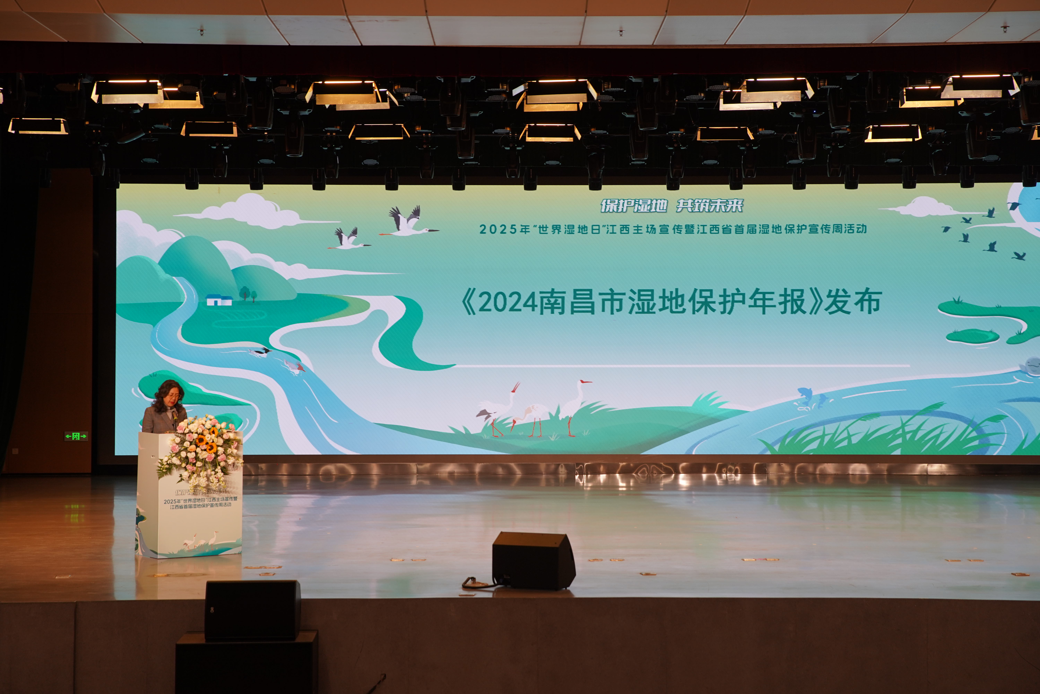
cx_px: 520
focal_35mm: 70
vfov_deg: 19.5
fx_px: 2022
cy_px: 347
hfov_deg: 28.8
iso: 400
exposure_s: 1/125
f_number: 4.5
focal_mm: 70
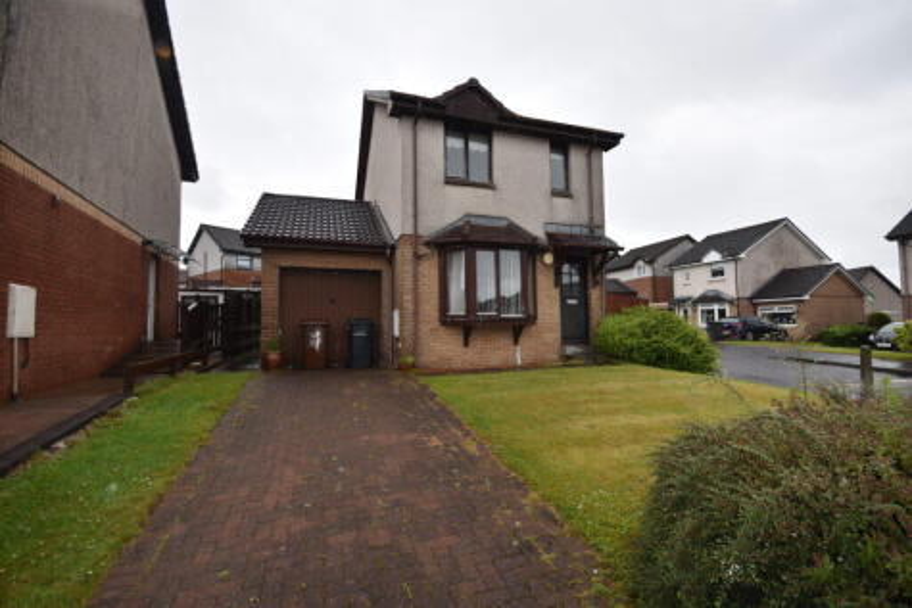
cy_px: 304
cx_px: 456
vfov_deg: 77.4
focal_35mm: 15
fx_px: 380
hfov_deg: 100.4
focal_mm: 10
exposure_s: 1/160
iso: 100
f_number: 6.3
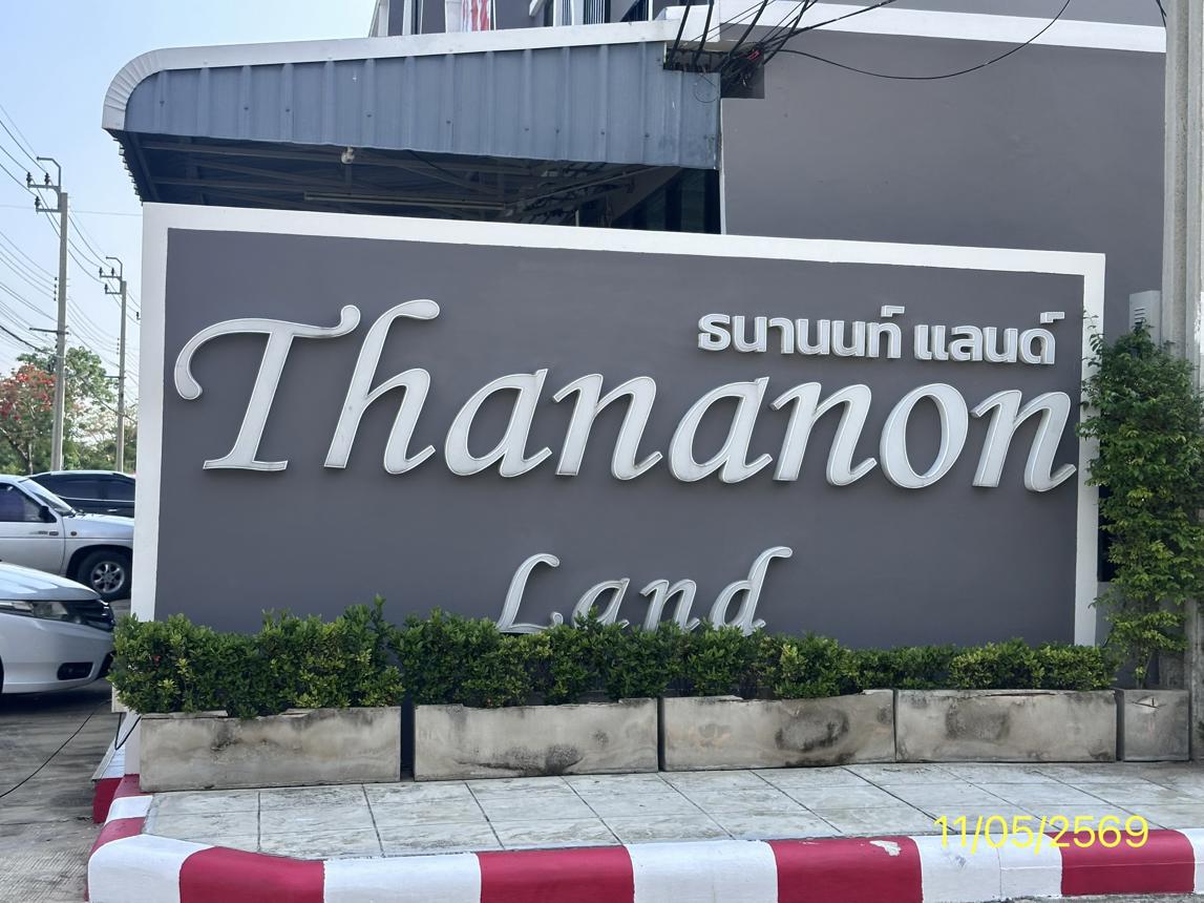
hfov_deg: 39.7
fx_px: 1669
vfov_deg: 30.3
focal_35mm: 48
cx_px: 602
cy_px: 452
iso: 64
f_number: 1.78
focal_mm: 6.86
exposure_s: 1/1695
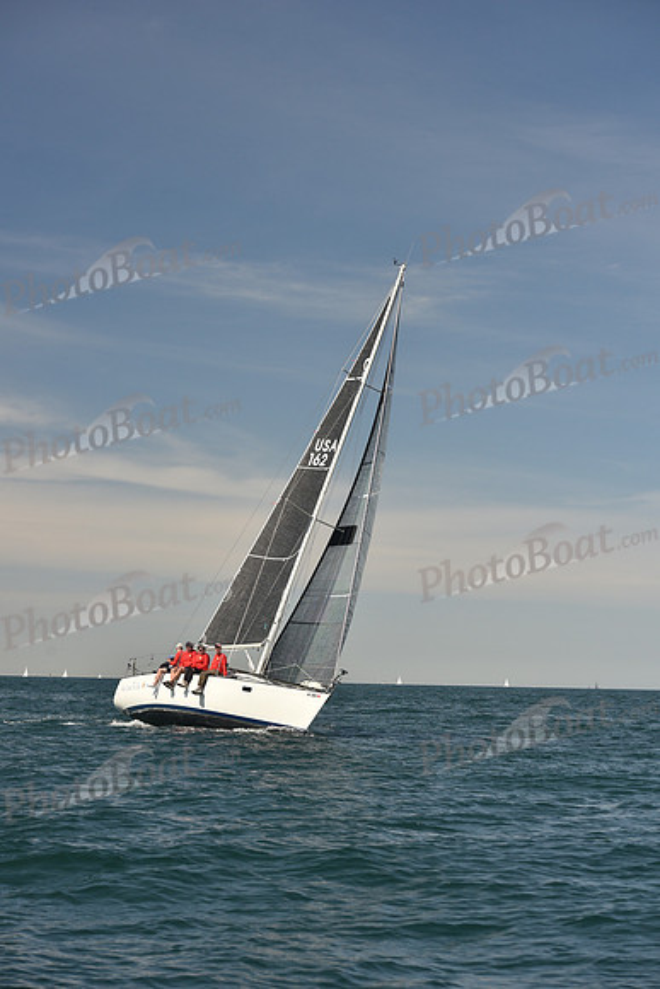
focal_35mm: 80
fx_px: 2199
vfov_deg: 25.4
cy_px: 494
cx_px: 330
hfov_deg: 17.1
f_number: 5.6
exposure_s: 1/640
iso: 250
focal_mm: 80
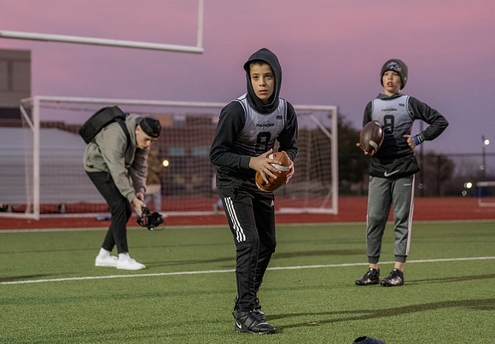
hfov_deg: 22.8
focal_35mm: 88
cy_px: 150
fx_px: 1225
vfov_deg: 16.0
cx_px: 241
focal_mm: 70
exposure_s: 1/1000
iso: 4000
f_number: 2.8
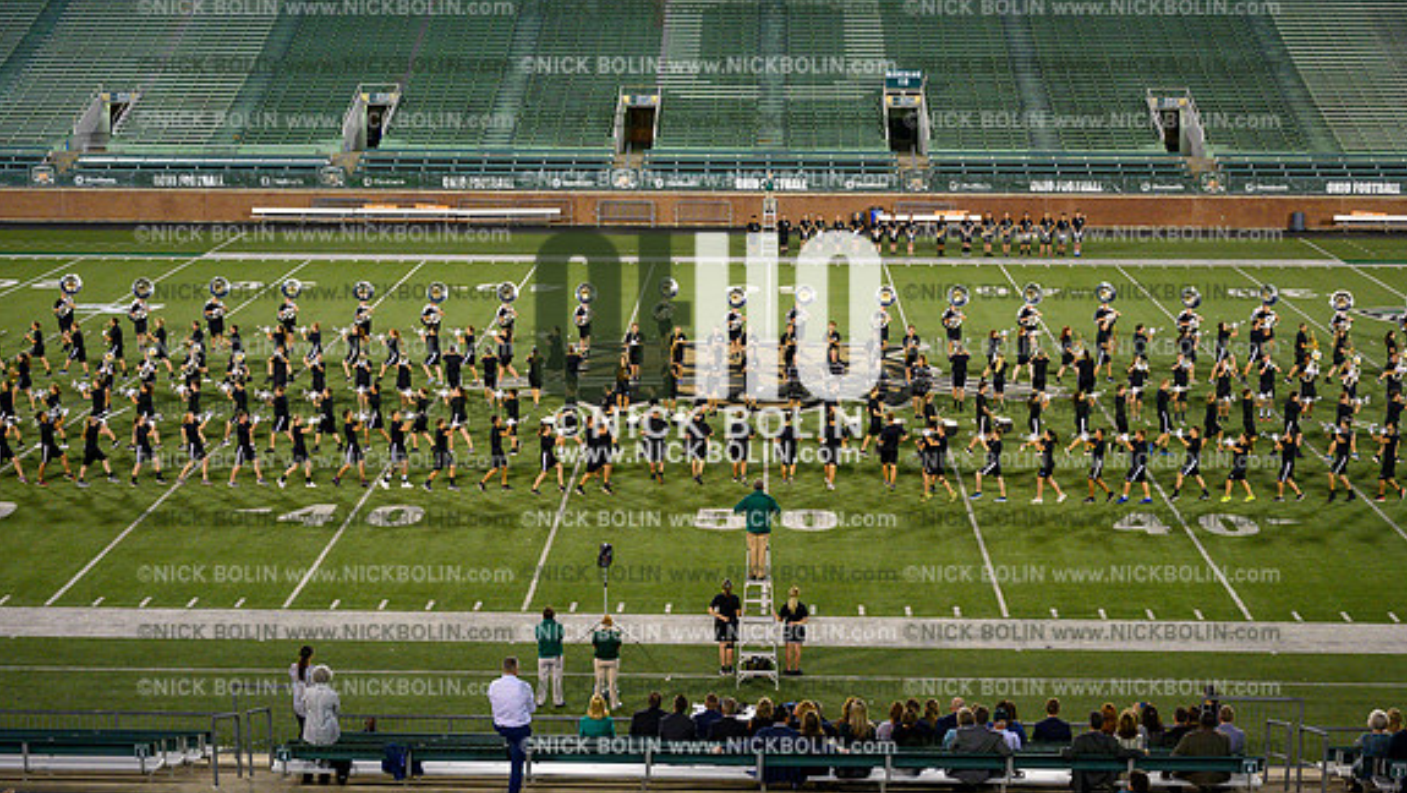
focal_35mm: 57
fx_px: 2127
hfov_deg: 36.6
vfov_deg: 21.1
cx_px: 707
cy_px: 348
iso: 4000
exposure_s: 1/1000
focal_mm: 54
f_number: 4
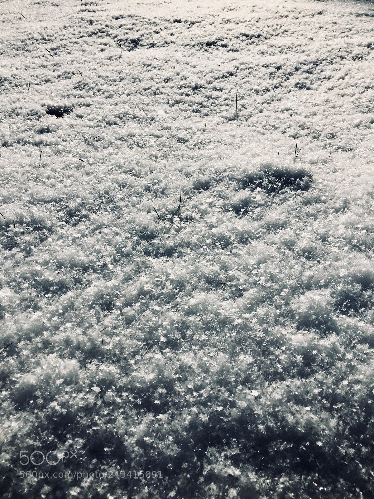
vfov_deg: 61.7
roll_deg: +1.7
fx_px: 418
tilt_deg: -40.7
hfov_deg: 48.2
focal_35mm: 29
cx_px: 187
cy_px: 250
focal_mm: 4.15
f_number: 2.2
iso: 25
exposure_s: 1/3846
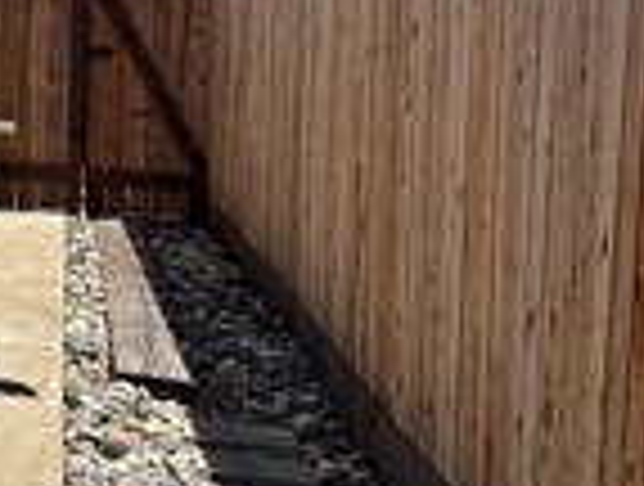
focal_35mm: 116
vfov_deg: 12.8
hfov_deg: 15.0
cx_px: -464
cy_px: 122
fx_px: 2164
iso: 50
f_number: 1.6
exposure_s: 1/4630
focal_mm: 5.96
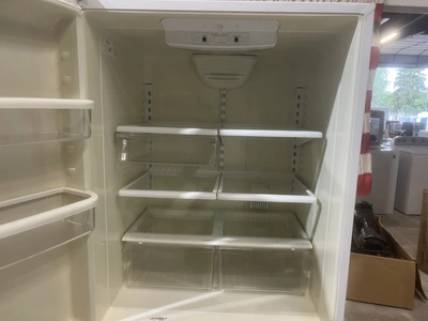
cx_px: 214
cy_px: 160
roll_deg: -1.7
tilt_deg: -9.0
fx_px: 321
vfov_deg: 53.1
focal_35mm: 26
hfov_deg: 67.3
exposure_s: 1/60
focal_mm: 5.1
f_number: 1.6
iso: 100
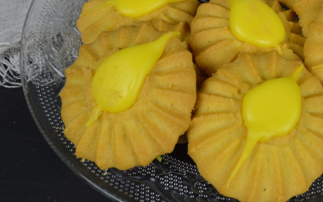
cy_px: 46
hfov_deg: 34.0
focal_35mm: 59
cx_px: 233
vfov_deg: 21.8
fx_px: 519
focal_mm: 26
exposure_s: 1/6
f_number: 8
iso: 100
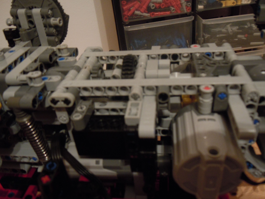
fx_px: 230
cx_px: 132
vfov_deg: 46.8
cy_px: 100
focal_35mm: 30
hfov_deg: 60.0
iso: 400
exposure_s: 1/6
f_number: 3.5
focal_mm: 5.4
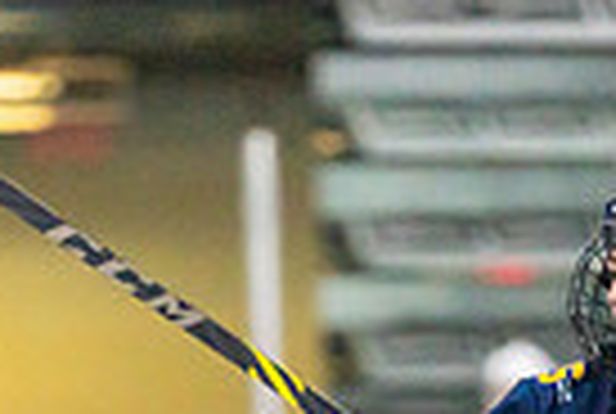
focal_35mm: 846
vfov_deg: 1.6
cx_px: 229
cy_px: 789
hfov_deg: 2.4
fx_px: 14507
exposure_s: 1/1250
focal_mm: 200
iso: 3200
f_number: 2.8
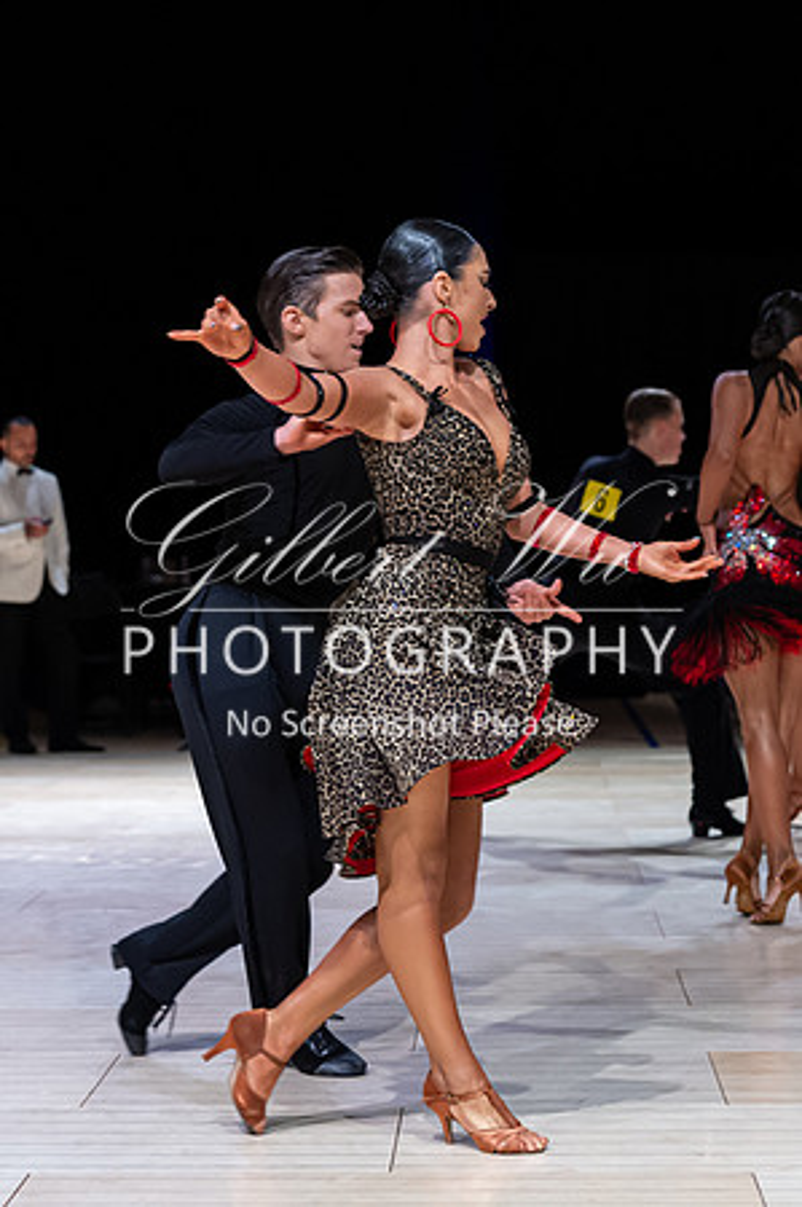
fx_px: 3017
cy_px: 604
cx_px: 451
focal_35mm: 90
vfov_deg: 22.6
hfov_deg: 15.1
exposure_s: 1/400
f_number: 3.2
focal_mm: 60
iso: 3200
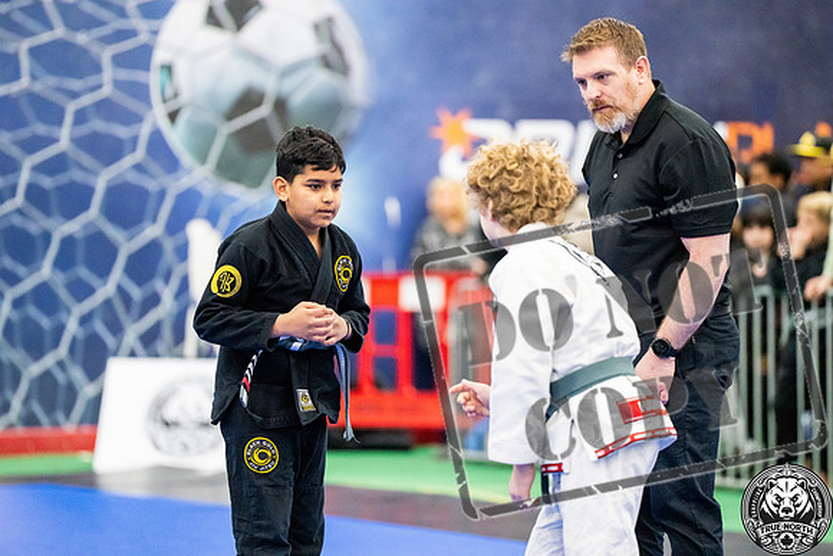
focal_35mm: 200
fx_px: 4629
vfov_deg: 6.9
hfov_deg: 10.3
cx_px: 416
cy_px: 278
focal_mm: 200
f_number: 2.8
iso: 6400
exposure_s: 1/500
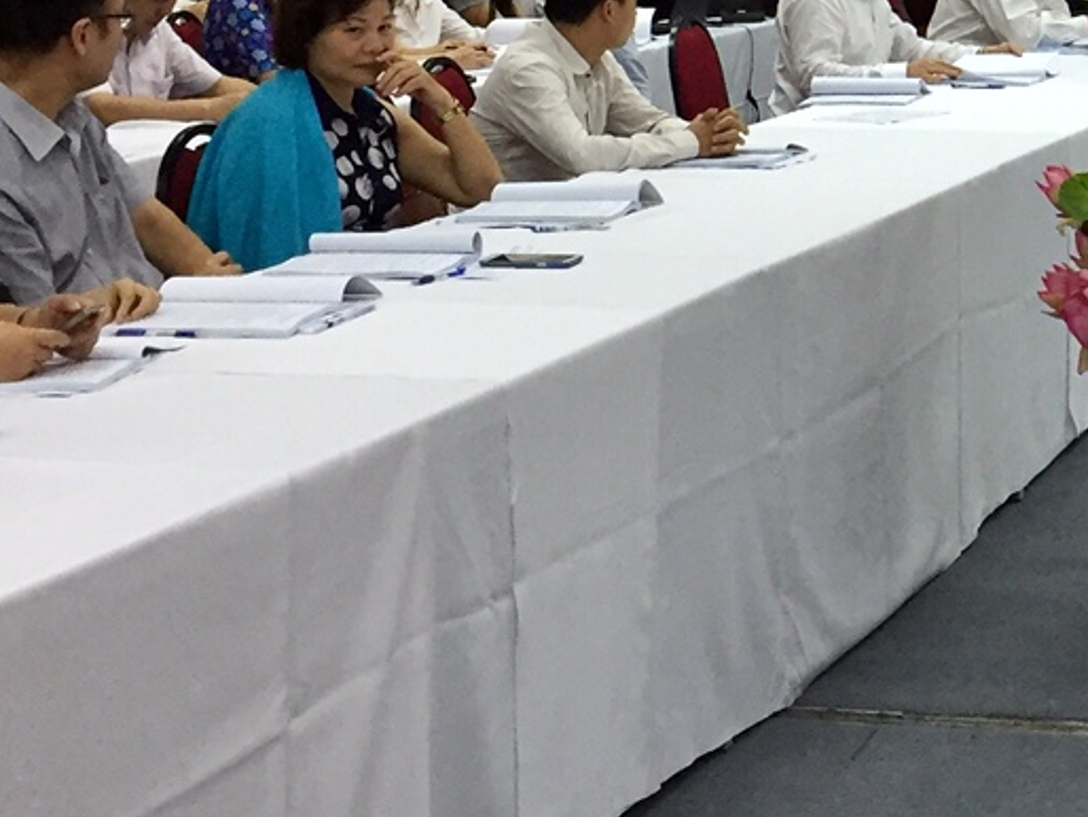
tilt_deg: +0.5
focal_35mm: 92
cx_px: 1243
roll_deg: -1.3
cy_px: -205
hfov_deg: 20.2
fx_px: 2893
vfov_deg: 15.4
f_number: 2.2
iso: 64
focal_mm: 4.15
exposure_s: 1/33
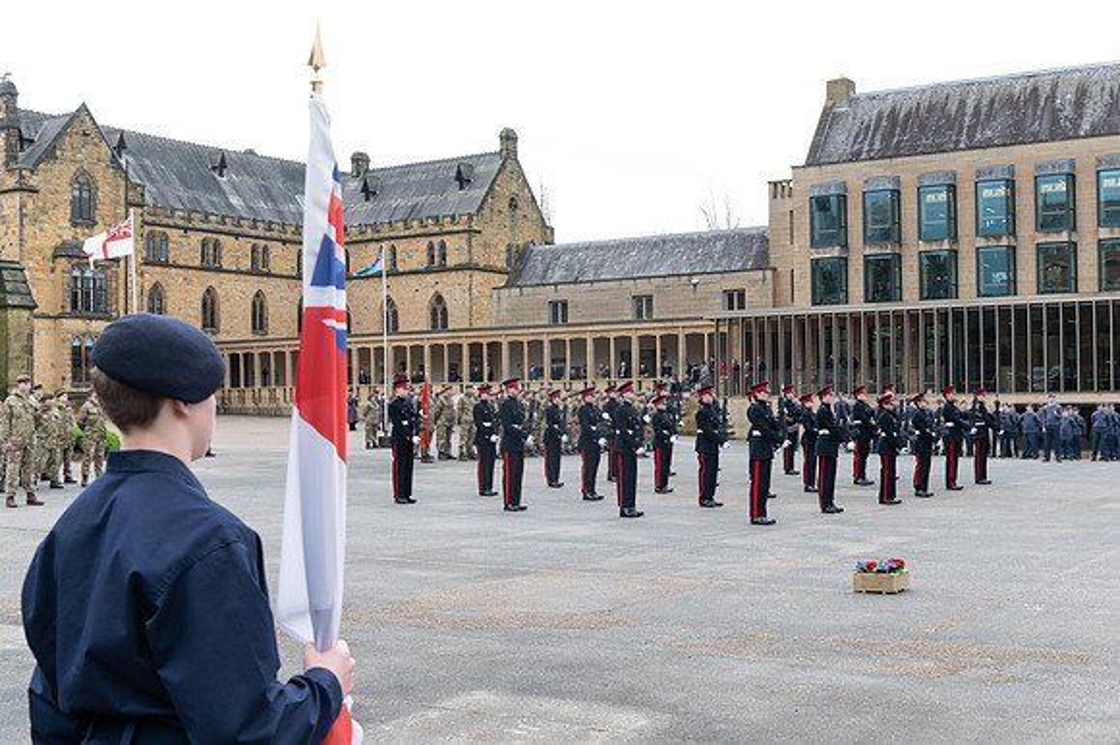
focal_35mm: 43
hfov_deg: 45.3
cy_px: 411
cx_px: 627
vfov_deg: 31.0
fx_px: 1341
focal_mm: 38
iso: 640
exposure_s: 1/320
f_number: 8
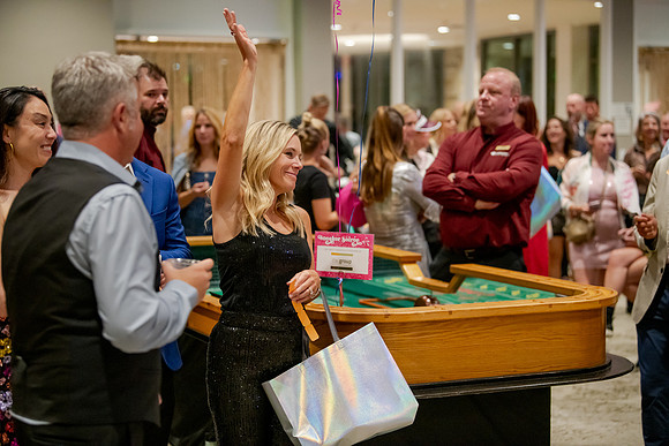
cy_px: 223
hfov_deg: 28.1
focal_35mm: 72
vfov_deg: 18.9
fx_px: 1338
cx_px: 334
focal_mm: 72
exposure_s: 1/125
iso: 3200
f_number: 2.8
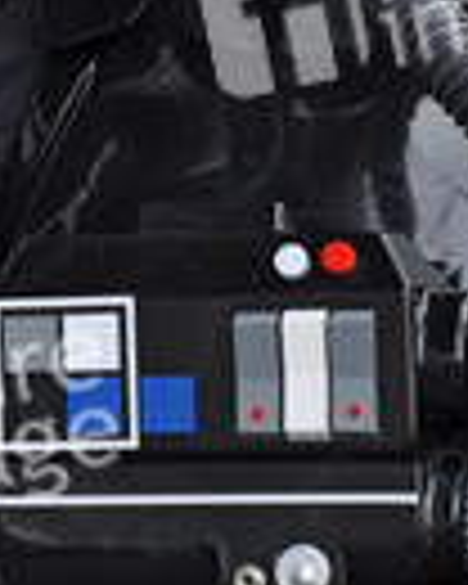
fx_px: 9340
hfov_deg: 2.9
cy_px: -234
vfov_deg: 3.6
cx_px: 18
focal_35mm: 539
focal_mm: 125
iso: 720
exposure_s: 1/250
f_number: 5.6
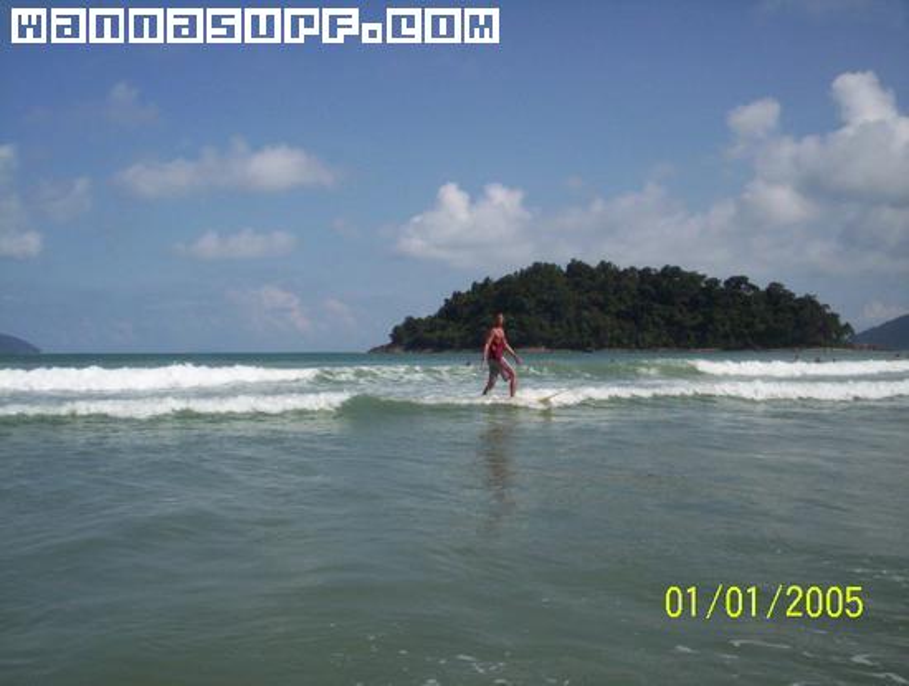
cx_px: 454
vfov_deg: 37.9
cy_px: 343
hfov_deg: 48.9
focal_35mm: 38
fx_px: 1000
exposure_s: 1/2000
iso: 100
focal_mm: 4.99
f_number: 4.5
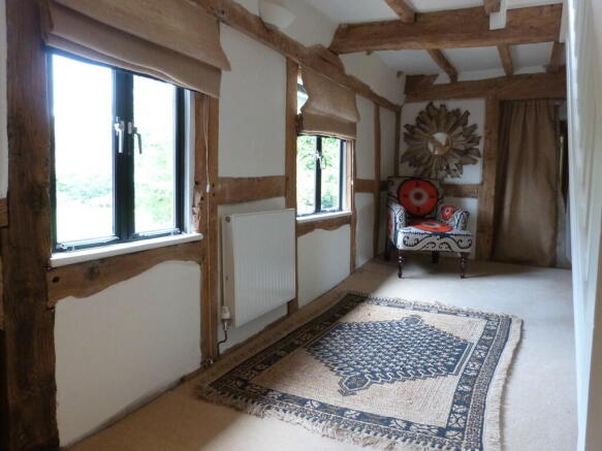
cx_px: 301
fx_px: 435
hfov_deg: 69.4
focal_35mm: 25
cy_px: 226
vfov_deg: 54.9
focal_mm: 4.5
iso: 500
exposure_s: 1/30
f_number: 2.8
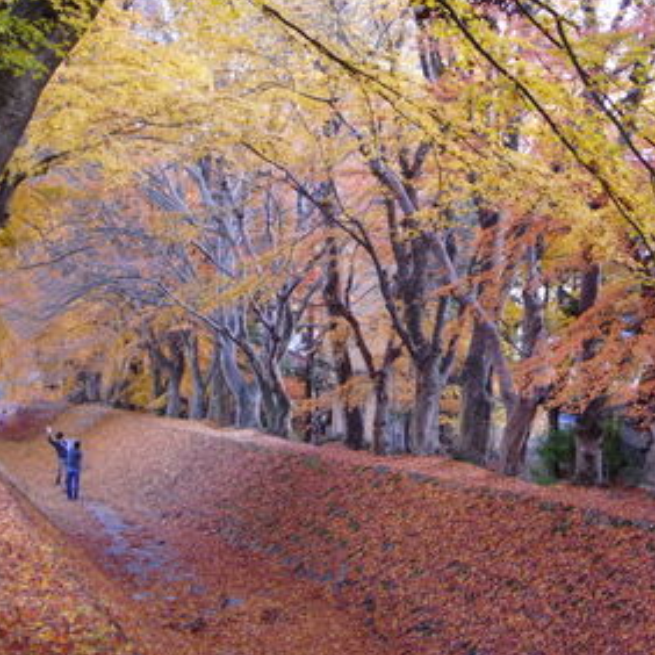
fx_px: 1477
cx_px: 420
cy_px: 316
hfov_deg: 24.9
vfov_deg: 25.0
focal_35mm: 69
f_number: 3.6
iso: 125
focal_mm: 9.8
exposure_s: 1/60
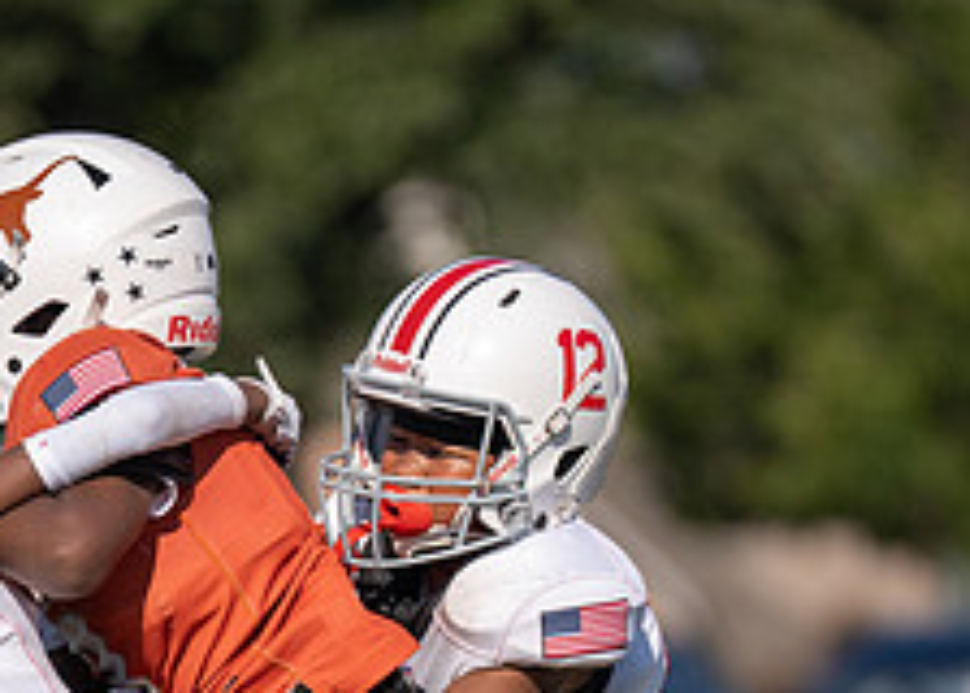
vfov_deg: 2.0
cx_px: 130
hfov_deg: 2.9
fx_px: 19449
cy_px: 928
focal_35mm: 706
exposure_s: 1/2500
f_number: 2.8
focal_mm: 200
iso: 100
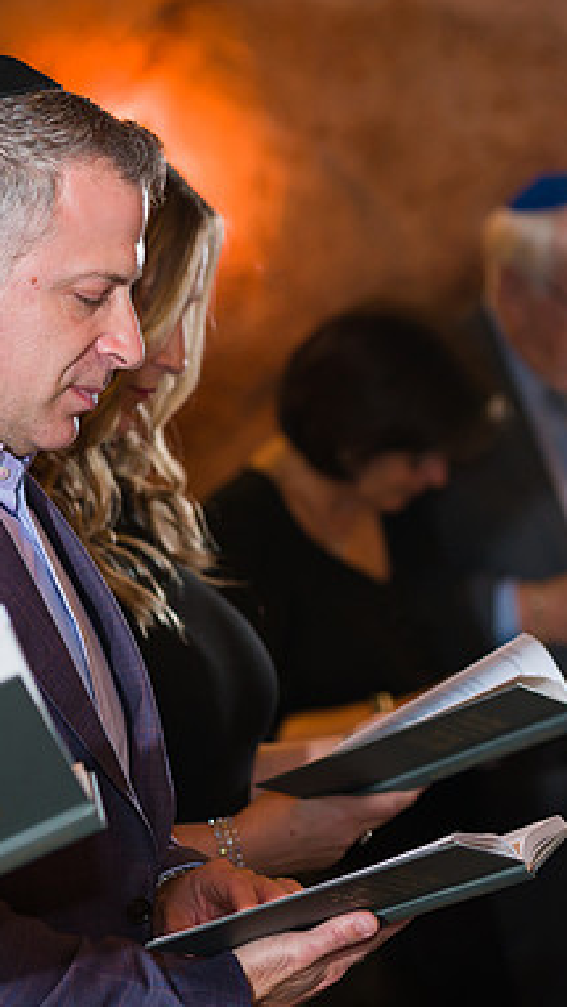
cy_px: 504
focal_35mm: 160
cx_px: 148
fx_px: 4275
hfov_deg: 7.6
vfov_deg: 13.4
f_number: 4
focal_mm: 98
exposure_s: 1/200
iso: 1000
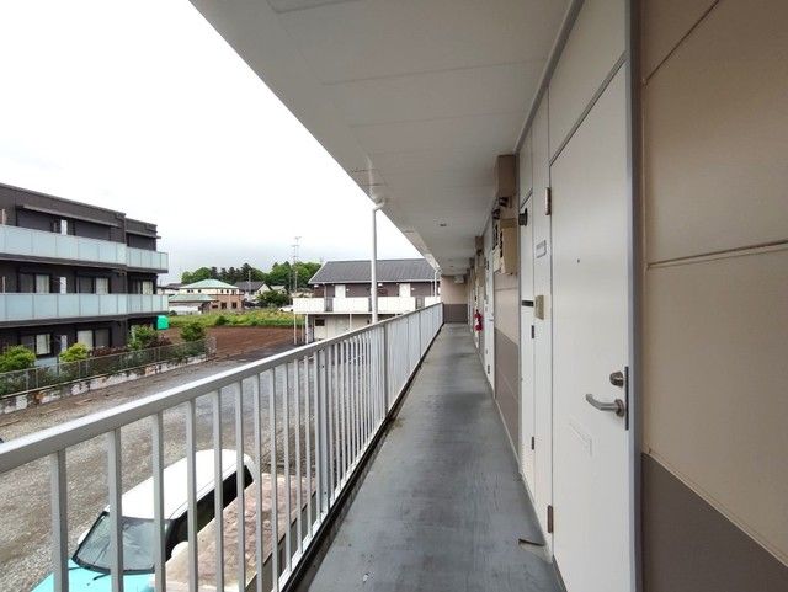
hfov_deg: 94.5
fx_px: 364
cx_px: 394
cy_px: 296
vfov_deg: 78.2
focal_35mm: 16
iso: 50
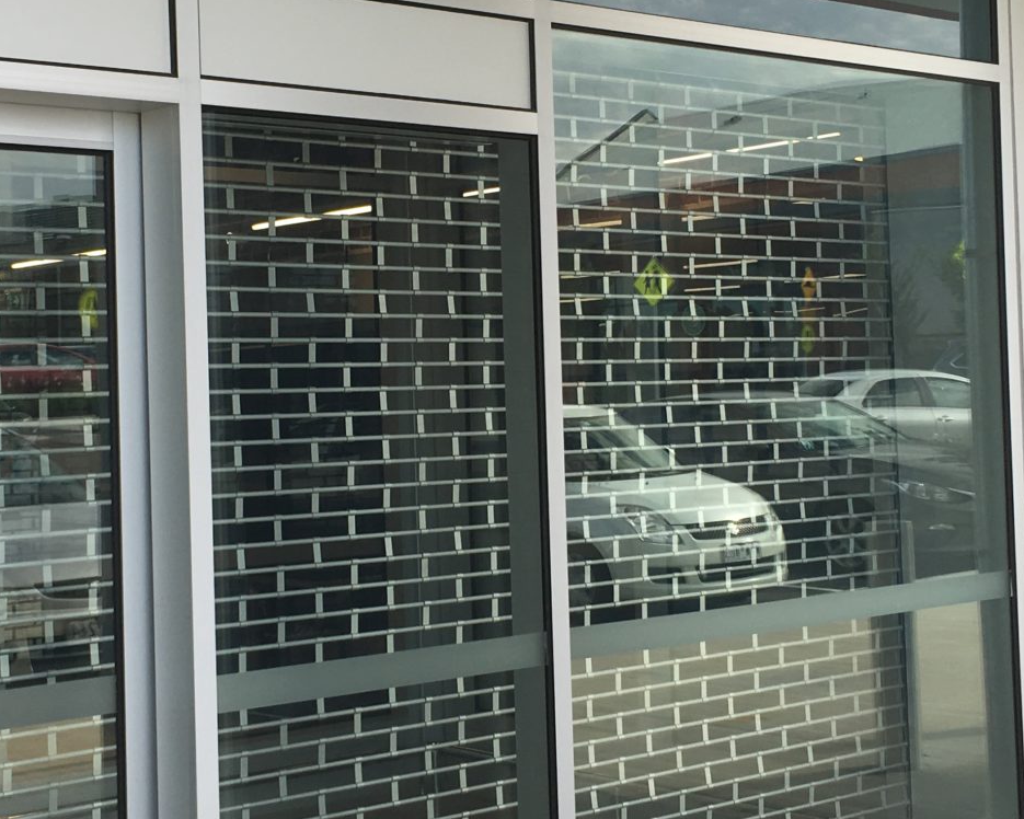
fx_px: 1879
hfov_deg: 30.5
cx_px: 469
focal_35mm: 62
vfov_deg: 24.6
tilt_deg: +0.1
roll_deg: +1.7
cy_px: 364
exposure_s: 1/379
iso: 25
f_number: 2.2
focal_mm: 4.15
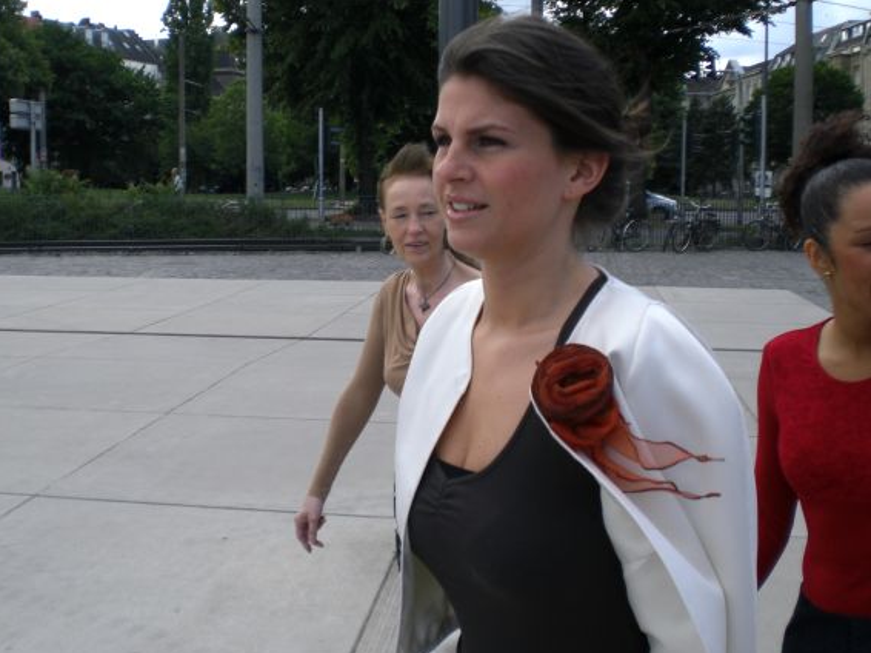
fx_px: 1081
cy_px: 317
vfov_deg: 33.6
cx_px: 380
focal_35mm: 43
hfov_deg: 43.8
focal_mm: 6.3
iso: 50
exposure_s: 1/400
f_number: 3.1
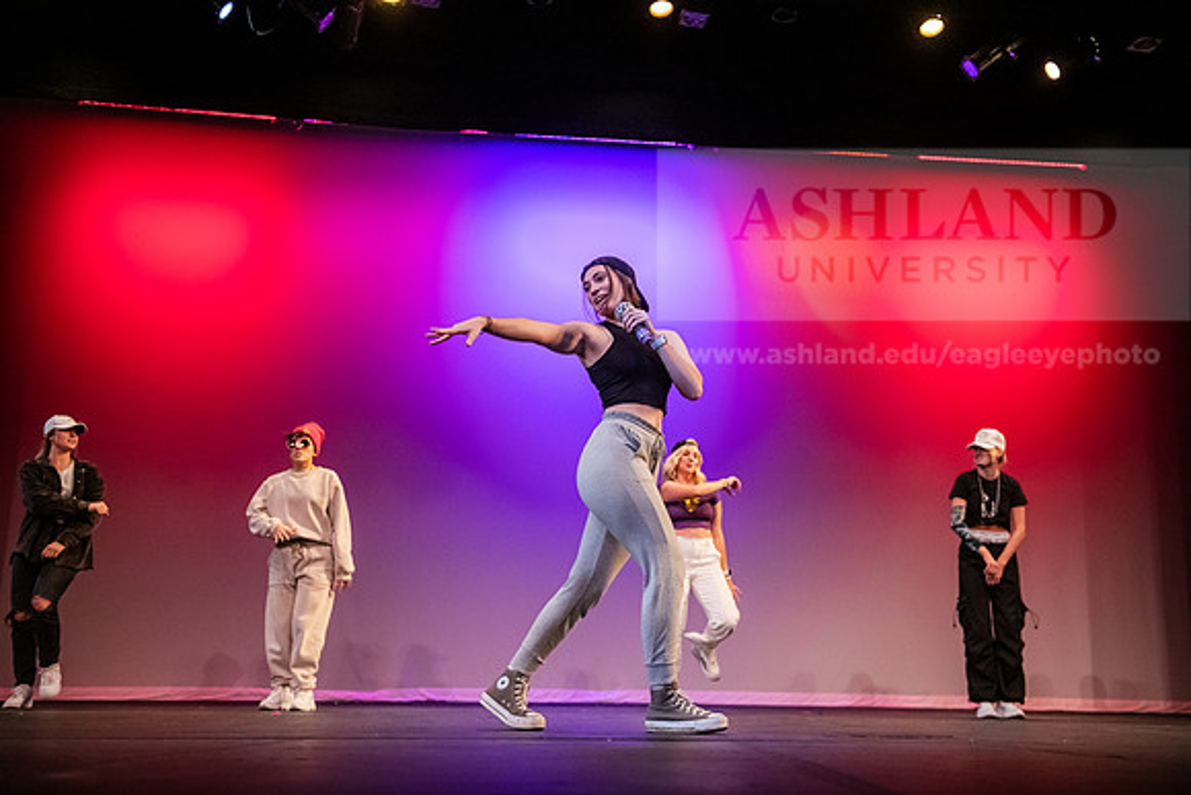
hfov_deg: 48.4
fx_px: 1324
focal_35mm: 40
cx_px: 596
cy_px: 398
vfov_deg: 33.4
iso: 4000
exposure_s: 1/320
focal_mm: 40
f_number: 3.2
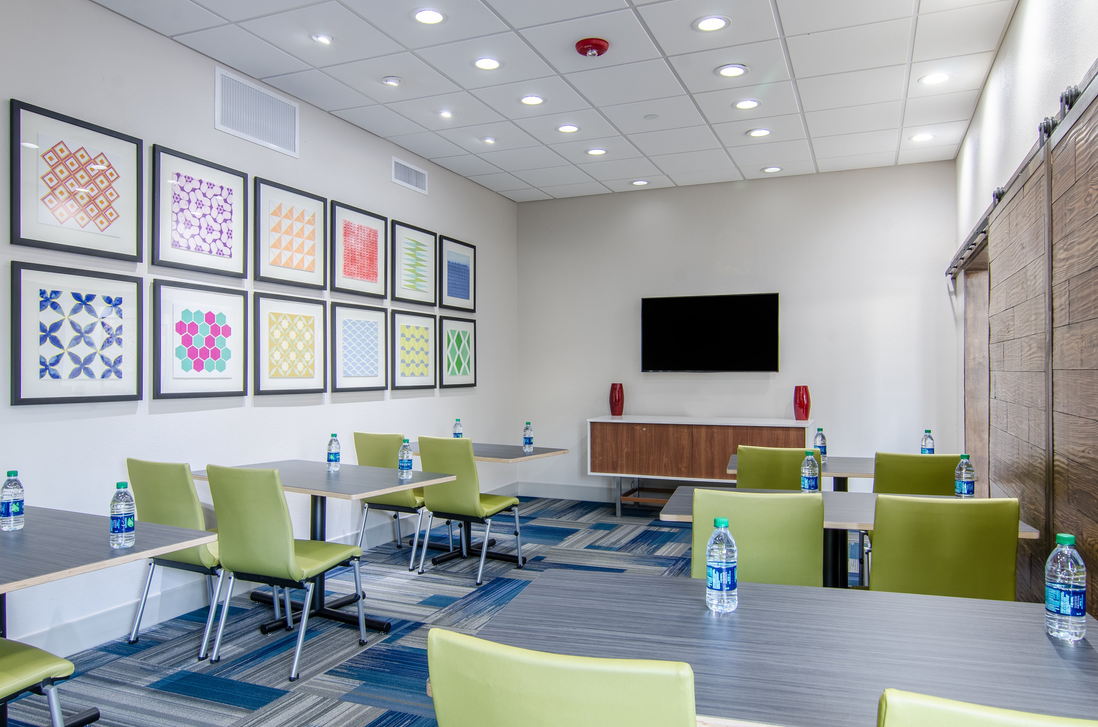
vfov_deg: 52.9
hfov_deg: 73.9
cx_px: 549
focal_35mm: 24
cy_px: 364
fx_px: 730
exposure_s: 1/8
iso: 200
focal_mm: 16
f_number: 11
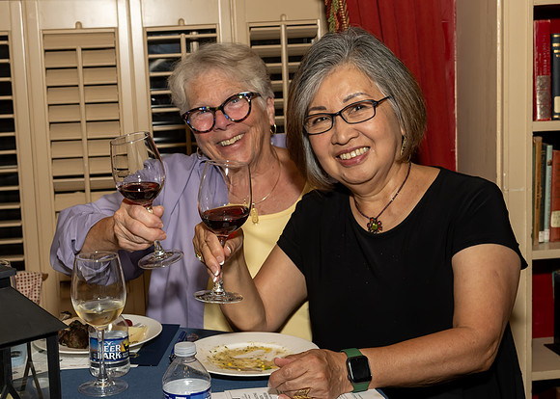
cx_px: 255
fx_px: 884
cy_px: 182
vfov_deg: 25.5
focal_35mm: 56
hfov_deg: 35.1
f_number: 7.1
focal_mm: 32
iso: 500
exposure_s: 1/250
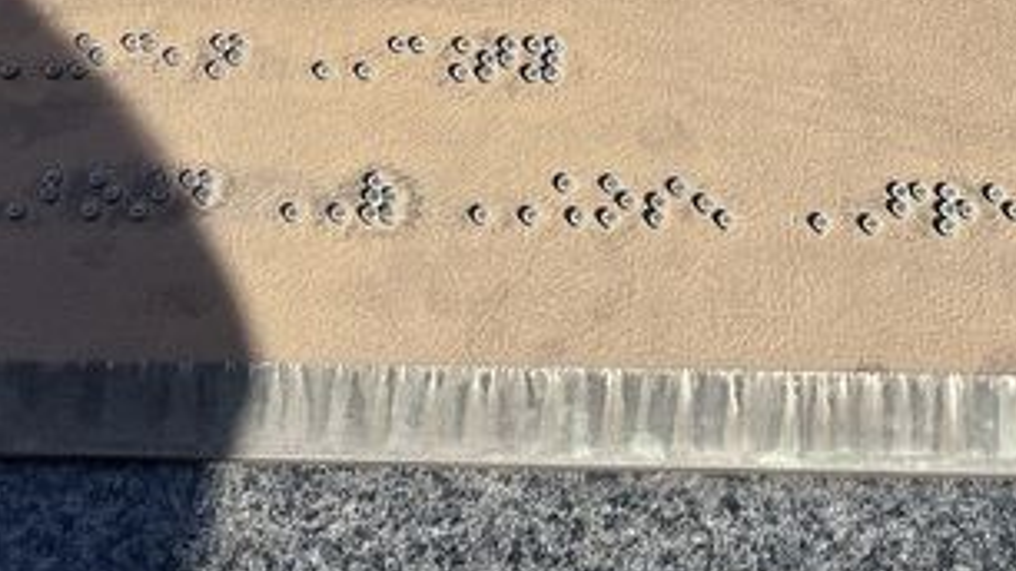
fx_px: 1993
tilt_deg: -38.8
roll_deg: -0.2
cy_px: -93
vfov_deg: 15.8
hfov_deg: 28.1
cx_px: 780
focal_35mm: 74
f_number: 1.6
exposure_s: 1/1389
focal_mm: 5.1
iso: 50
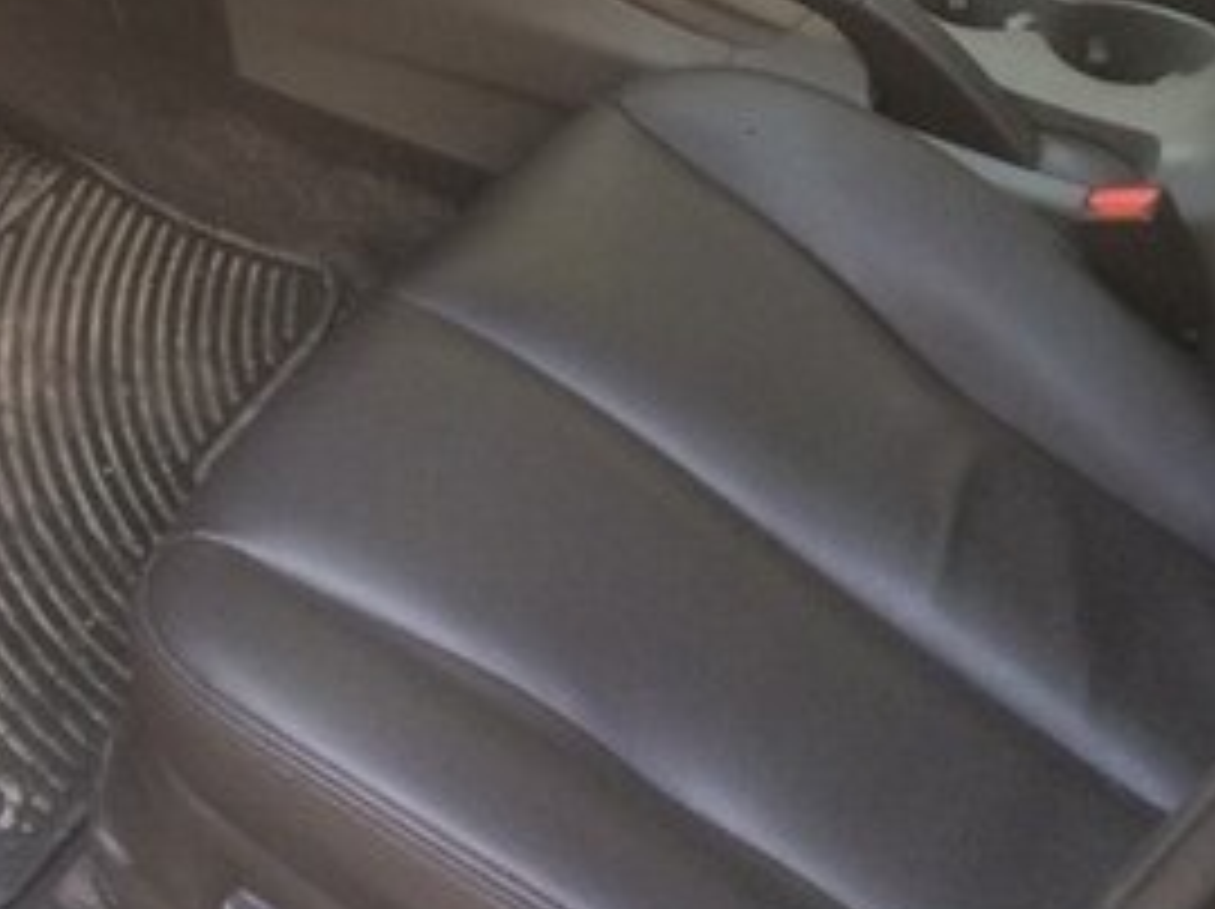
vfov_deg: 19.6
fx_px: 2490
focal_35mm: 71
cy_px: -146
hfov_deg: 27.4
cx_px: 558
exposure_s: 1/33
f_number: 2.2
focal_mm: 4.15
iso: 125
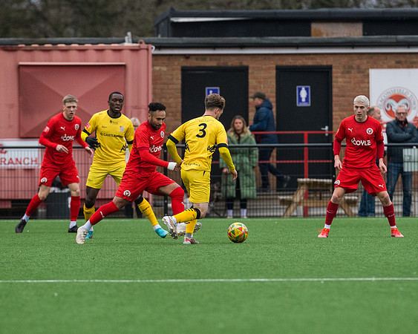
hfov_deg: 3.3
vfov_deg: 2.7
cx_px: 216
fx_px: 7186
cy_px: 160
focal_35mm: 581
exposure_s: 1/1250
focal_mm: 300
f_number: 4
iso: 1600
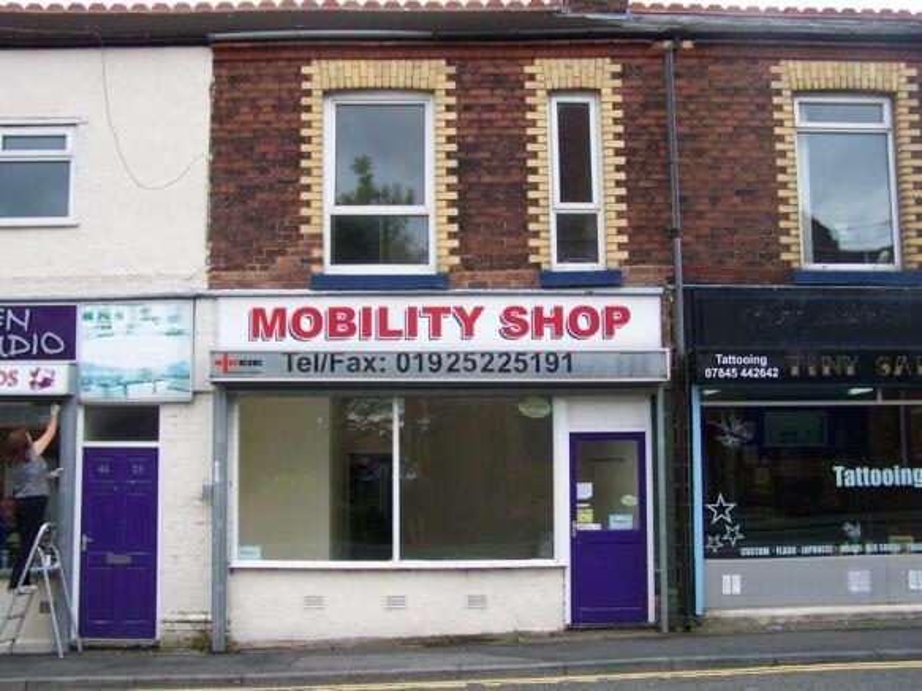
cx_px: 461
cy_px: 346
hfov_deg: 49.0
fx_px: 1012
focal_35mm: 38
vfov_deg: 37.7
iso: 64
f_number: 2.8
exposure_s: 1/200
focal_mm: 6.3
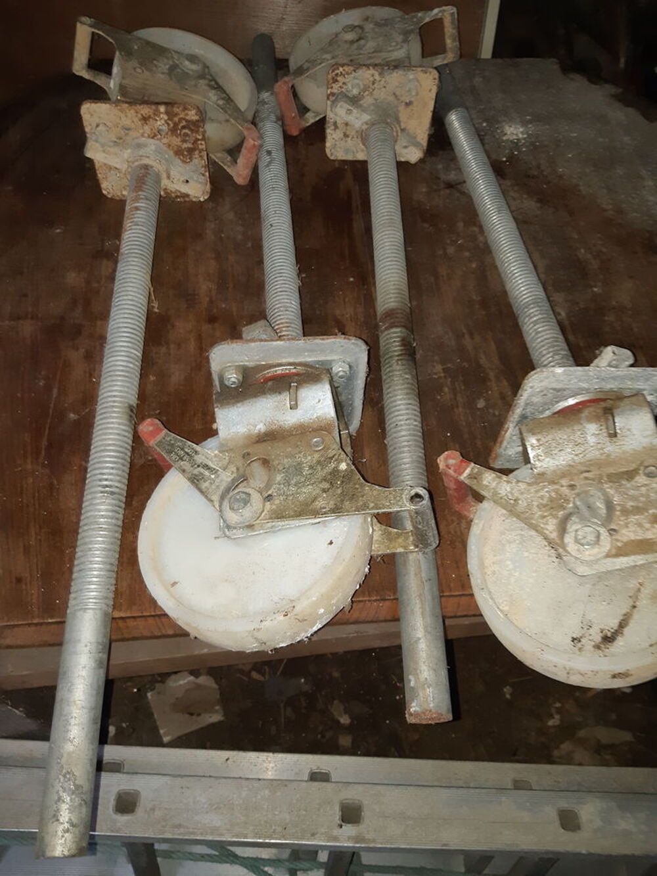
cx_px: 328
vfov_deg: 67.3
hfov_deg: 53.1
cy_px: 438
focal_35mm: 26
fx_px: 658
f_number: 1.7
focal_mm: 3.93
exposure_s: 1/50
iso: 125
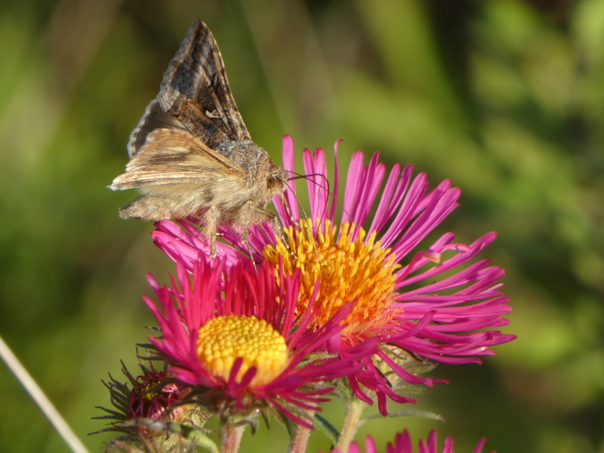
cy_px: 226
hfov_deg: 3.8
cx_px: 302
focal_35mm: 515
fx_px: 8987
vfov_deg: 2.9
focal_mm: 92.3
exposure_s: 1/100
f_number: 5.6
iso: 80
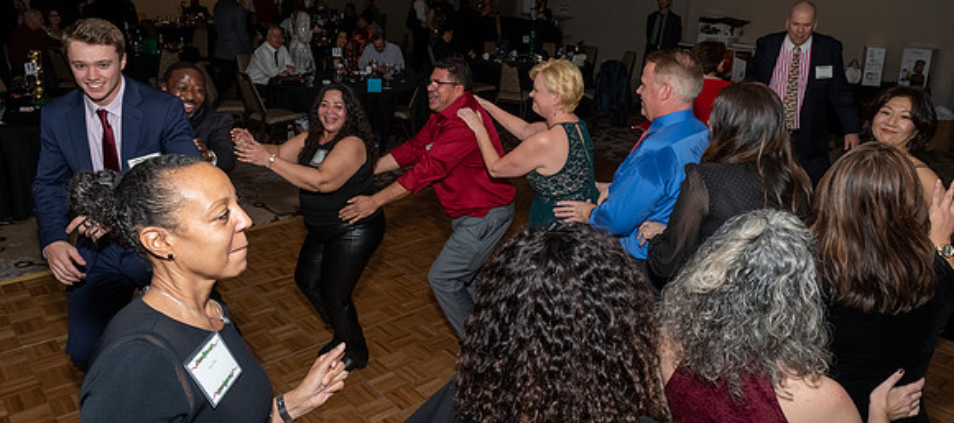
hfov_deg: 70.4
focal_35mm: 28
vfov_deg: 34.5
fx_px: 676
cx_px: 477
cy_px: 147
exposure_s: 1/250
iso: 500
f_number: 7.1
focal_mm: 17
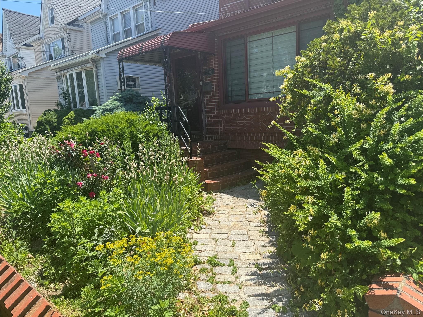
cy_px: 158
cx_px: 212
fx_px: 293
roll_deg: +2.5
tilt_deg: -8.4
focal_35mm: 24
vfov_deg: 56.8
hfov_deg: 71.6
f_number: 1.78
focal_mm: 6.76
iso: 80
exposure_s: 1/2169
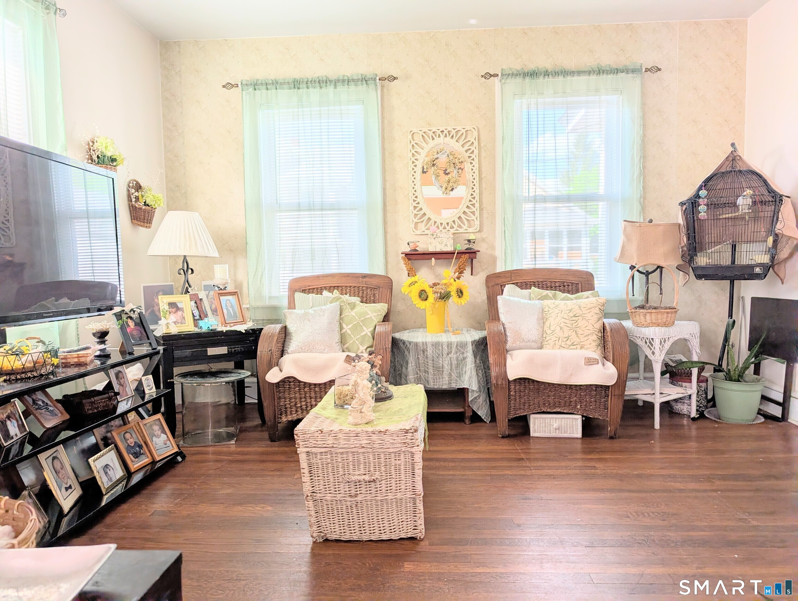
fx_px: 554
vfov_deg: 56.9
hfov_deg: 71.5
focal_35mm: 24
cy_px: 300
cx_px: 399
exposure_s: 1/670
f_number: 1.68
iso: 22
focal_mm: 6.9
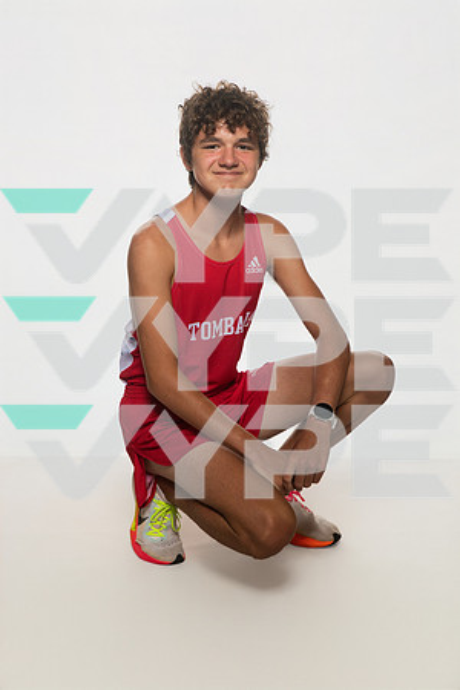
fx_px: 1246
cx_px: 230
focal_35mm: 65
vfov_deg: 31.0
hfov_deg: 20.9
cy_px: 345
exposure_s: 1/200
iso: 500
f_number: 6.3
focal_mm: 65
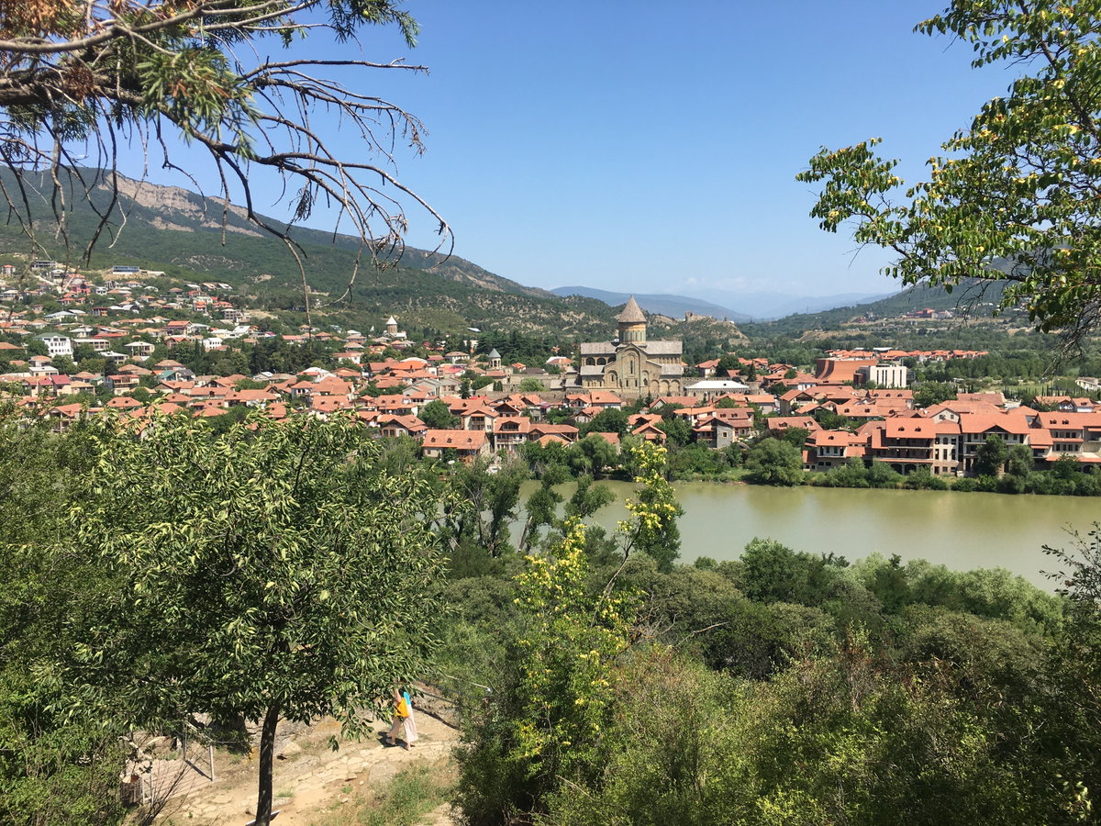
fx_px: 922
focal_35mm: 29
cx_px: 550
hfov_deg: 61.7
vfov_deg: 48.2
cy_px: 413
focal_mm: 4.15
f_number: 2.2
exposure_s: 1/1304
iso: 25
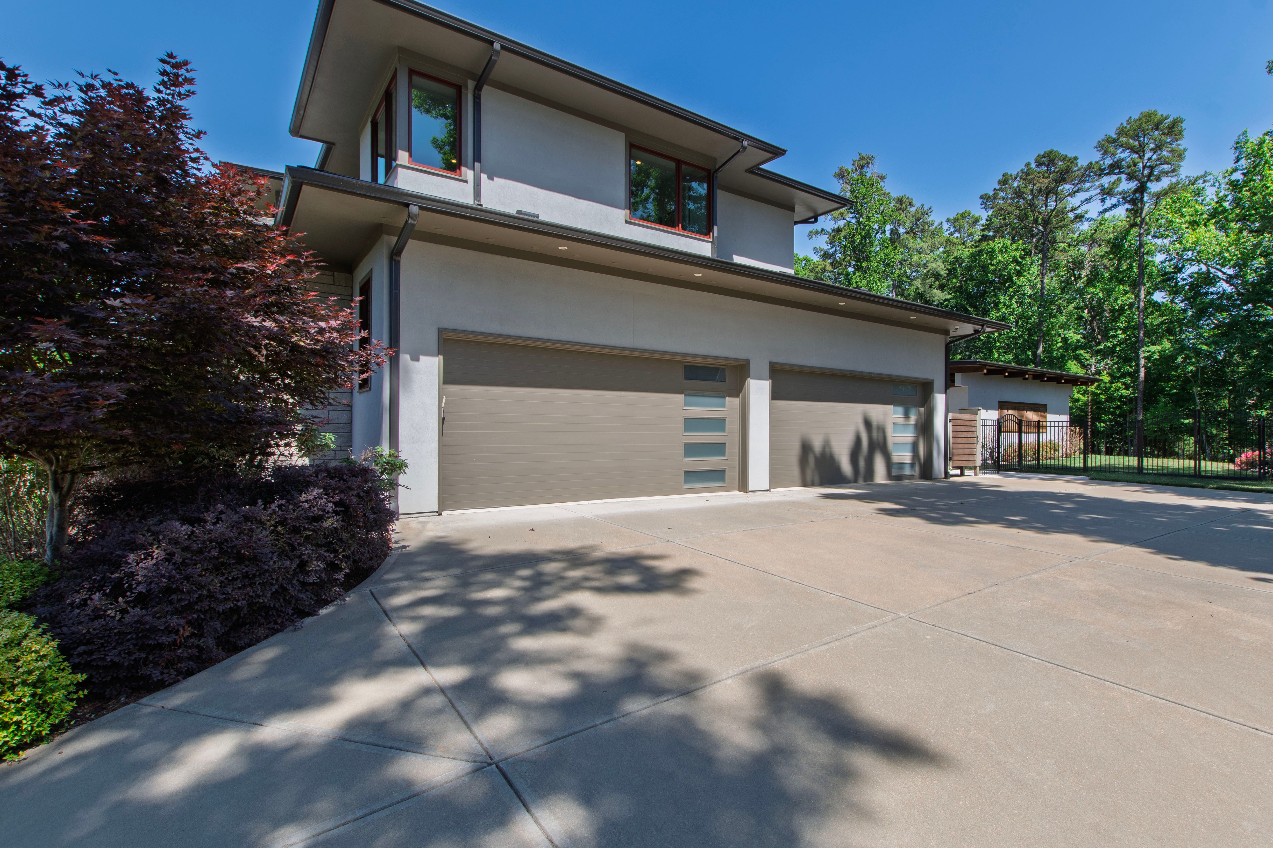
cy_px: 430
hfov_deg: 92.9
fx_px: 601
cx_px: 709
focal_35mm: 17
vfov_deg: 70.4
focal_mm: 10
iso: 100
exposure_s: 1/80
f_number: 8
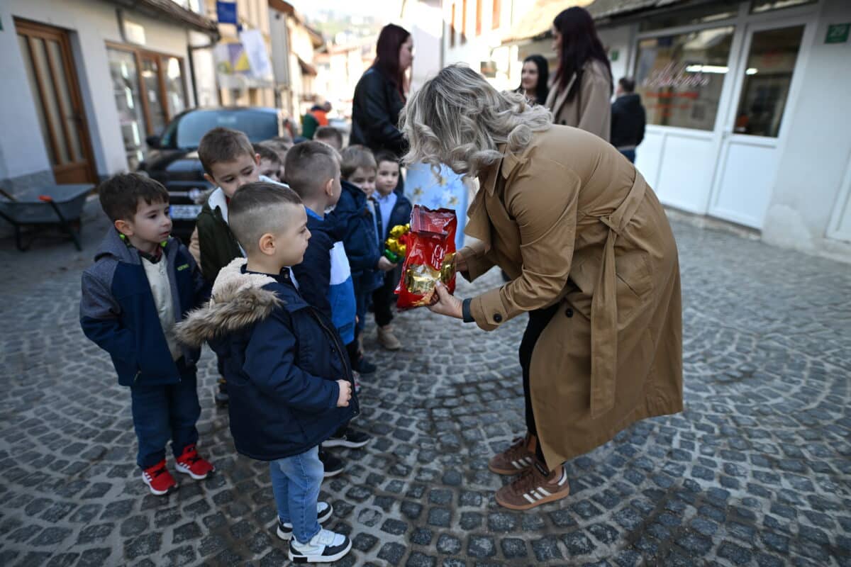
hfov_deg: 84.0
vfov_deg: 61.9
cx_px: 426
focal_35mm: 20
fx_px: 473
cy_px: 284
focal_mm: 20
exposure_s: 1/400
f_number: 1.4
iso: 50
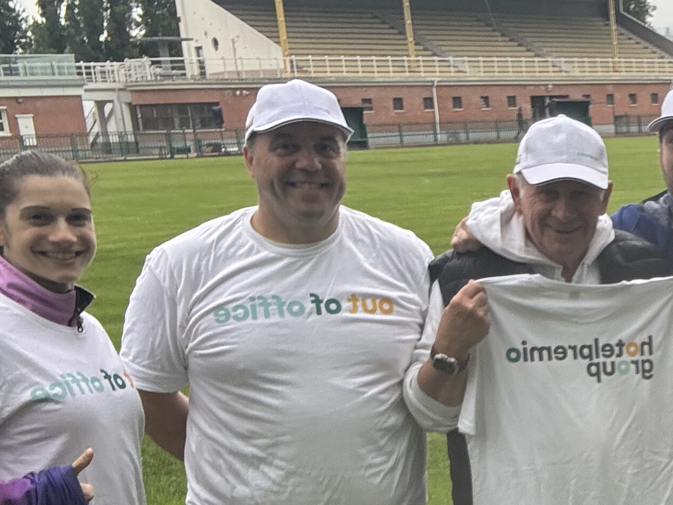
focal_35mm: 71
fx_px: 1381
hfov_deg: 24.7
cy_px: 473
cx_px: 813
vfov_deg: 20.2
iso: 40
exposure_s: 1/151
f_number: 1.9
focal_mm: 2.69
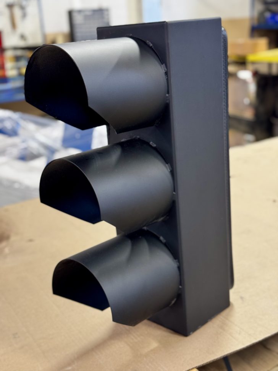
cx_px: 139
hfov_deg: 30.3
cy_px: 186
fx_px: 514
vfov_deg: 39.7
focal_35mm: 48
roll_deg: +3.4
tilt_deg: -17.9
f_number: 1.78
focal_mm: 6.76
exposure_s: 1/40
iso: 200
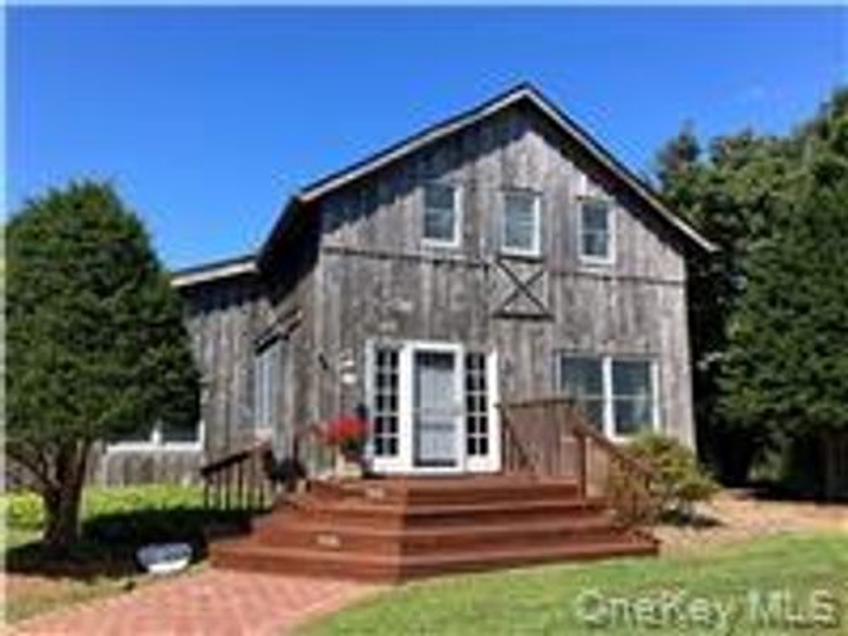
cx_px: 424
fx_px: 686
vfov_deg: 49.7
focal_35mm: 28
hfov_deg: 63.4
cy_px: 318
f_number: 1.8
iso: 32
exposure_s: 1/1389
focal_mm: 3.99
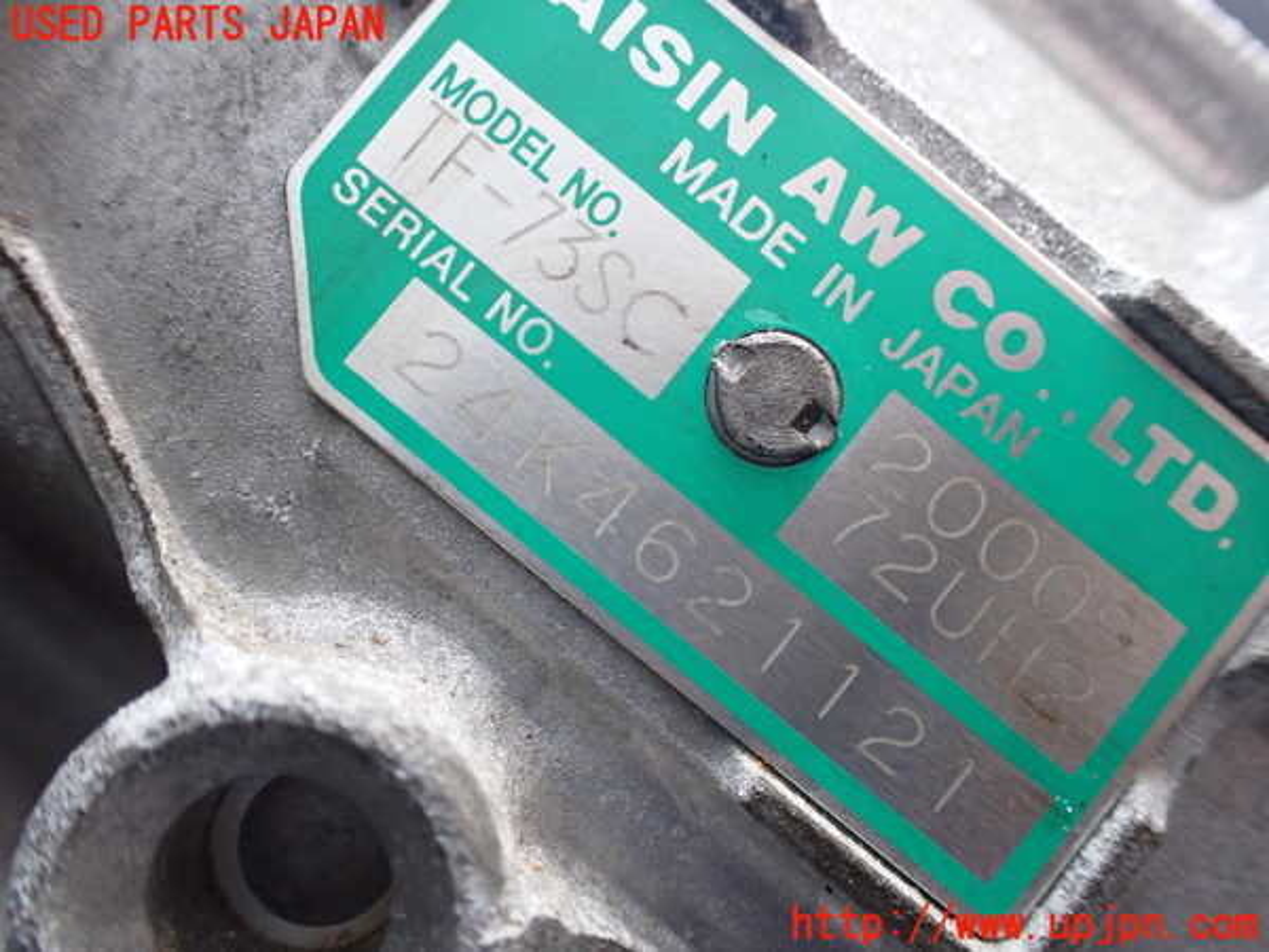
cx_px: 634
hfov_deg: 60.0
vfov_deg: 46.8
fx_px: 1100
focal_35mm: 30
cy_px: 476
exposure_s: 1/125
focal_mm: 5.4
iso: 400
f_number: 2.3
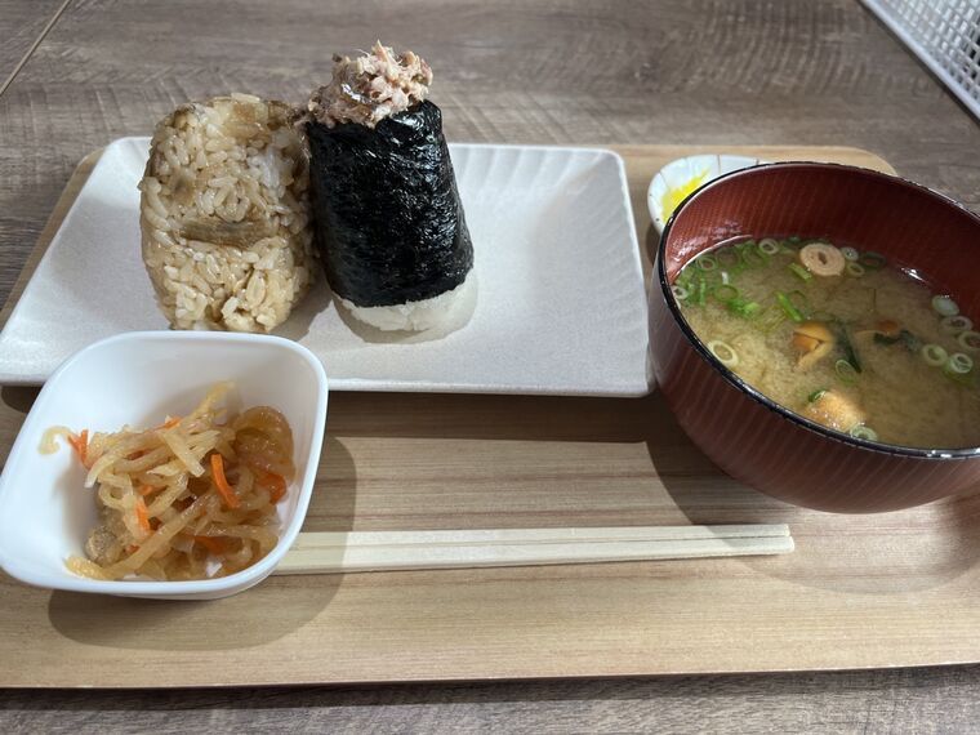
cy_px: 368
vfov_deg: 53.1
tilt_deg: -49.9
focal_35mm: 26
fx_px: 736
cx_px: 490
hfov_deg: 67.3
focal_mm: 5.1
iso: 50
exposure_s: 1/120
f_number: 1.6
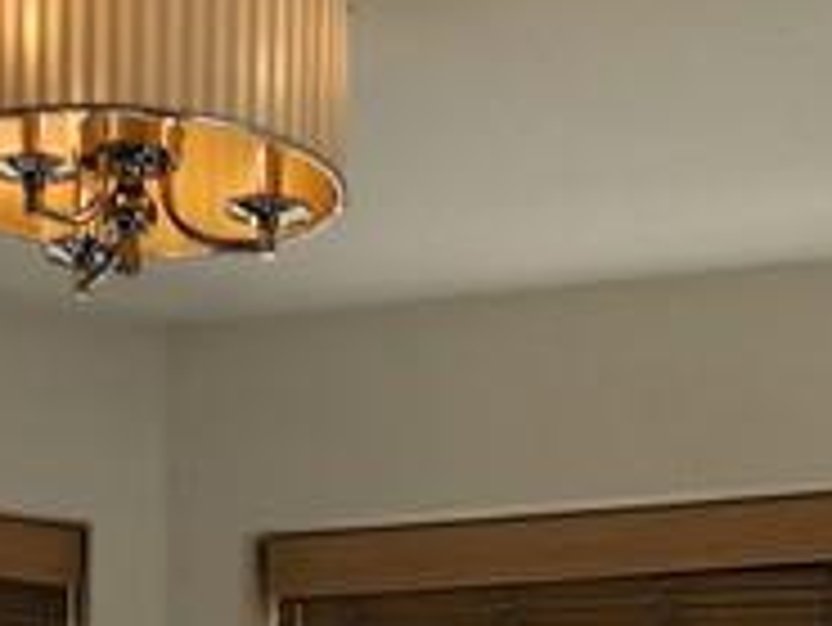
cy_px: 1396
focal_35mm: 127
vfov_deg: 10.4
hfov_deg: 15.5
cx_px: 382
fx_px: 3054
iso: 20
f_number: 1.8
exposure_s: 1/304
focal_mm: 5.4
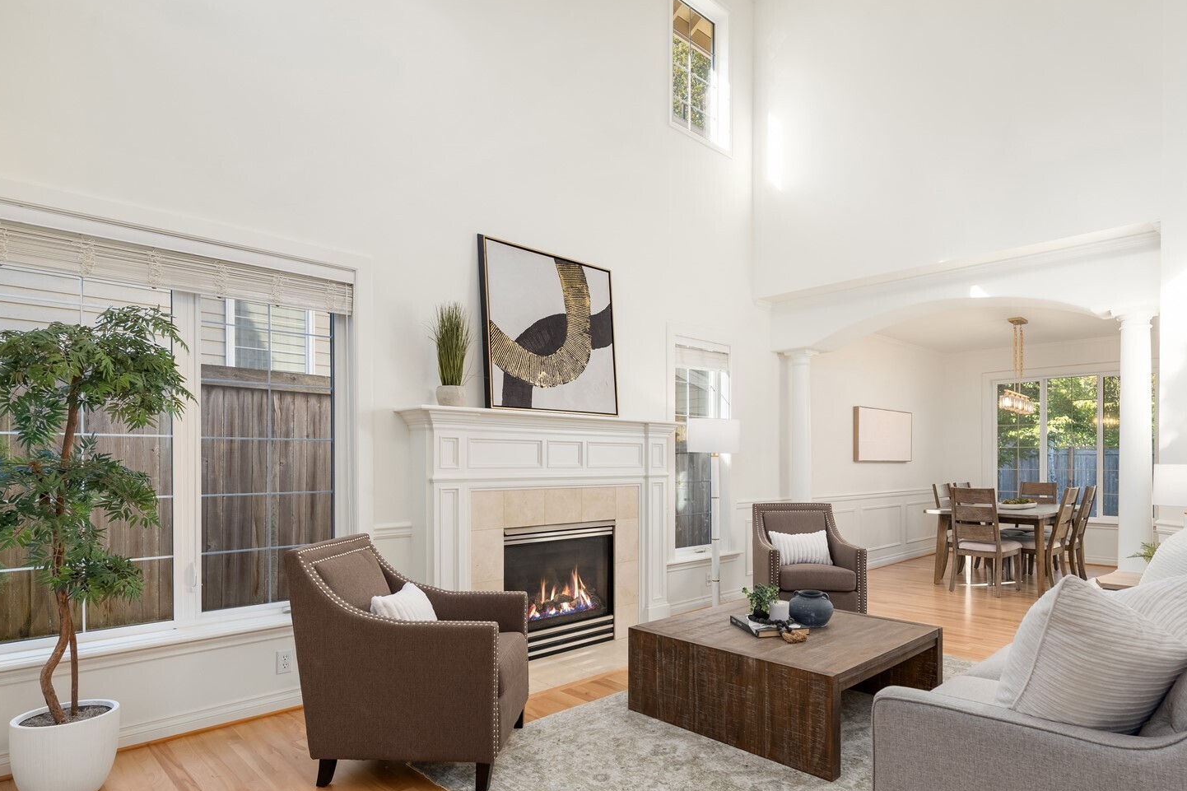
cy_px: 442
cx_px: 640
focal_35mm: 20
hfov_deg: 83.8
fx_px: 659
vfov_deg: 61.7
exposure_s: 1/13
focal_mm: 17
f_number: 7.1
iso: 320
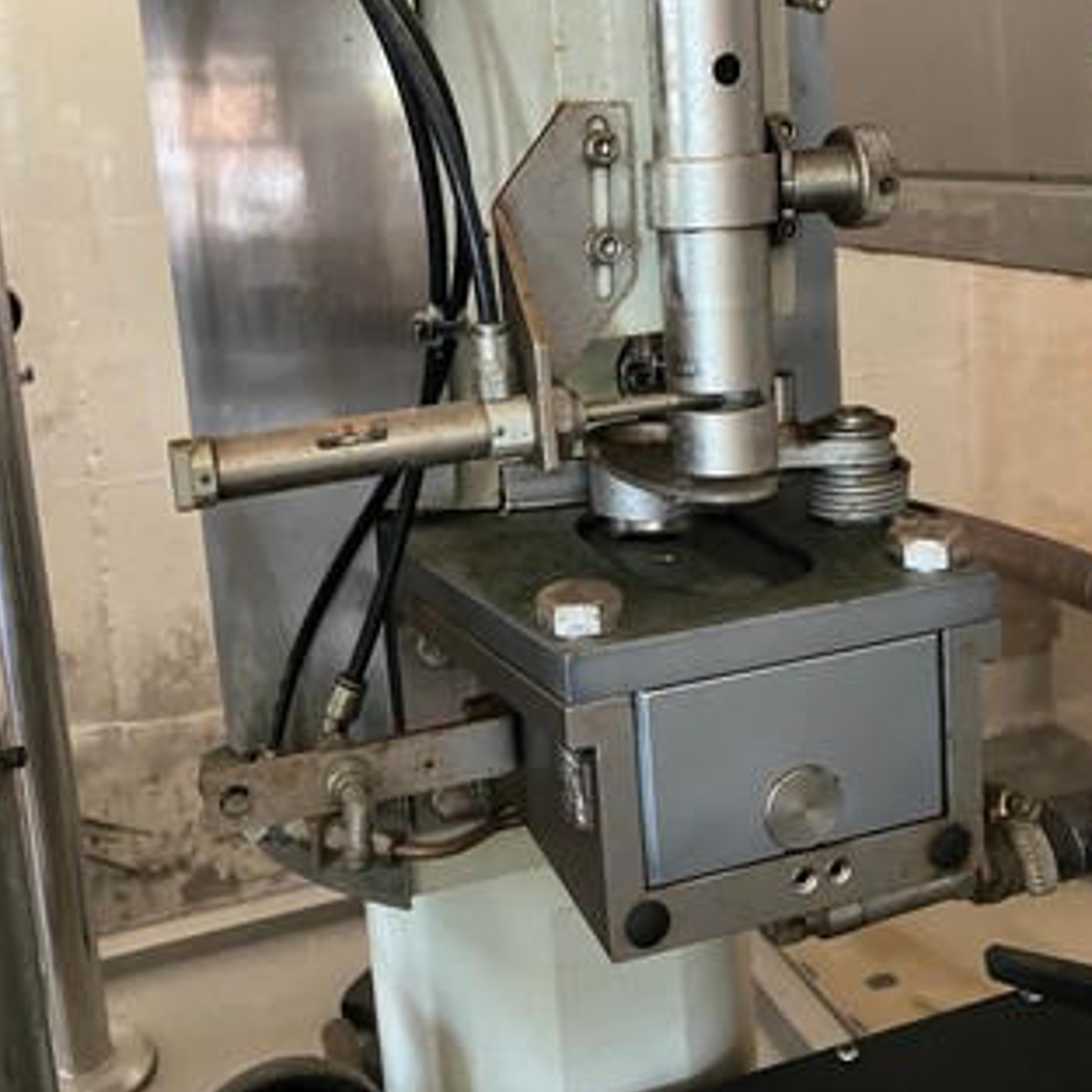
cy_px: 349
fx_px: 1356
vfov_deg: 43.1
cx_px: 541
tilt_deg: -8.5
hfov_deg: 43.9
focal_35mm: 38
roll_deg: +3.5
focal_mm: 3.99
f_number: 1.8
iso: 400
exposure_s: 1/40
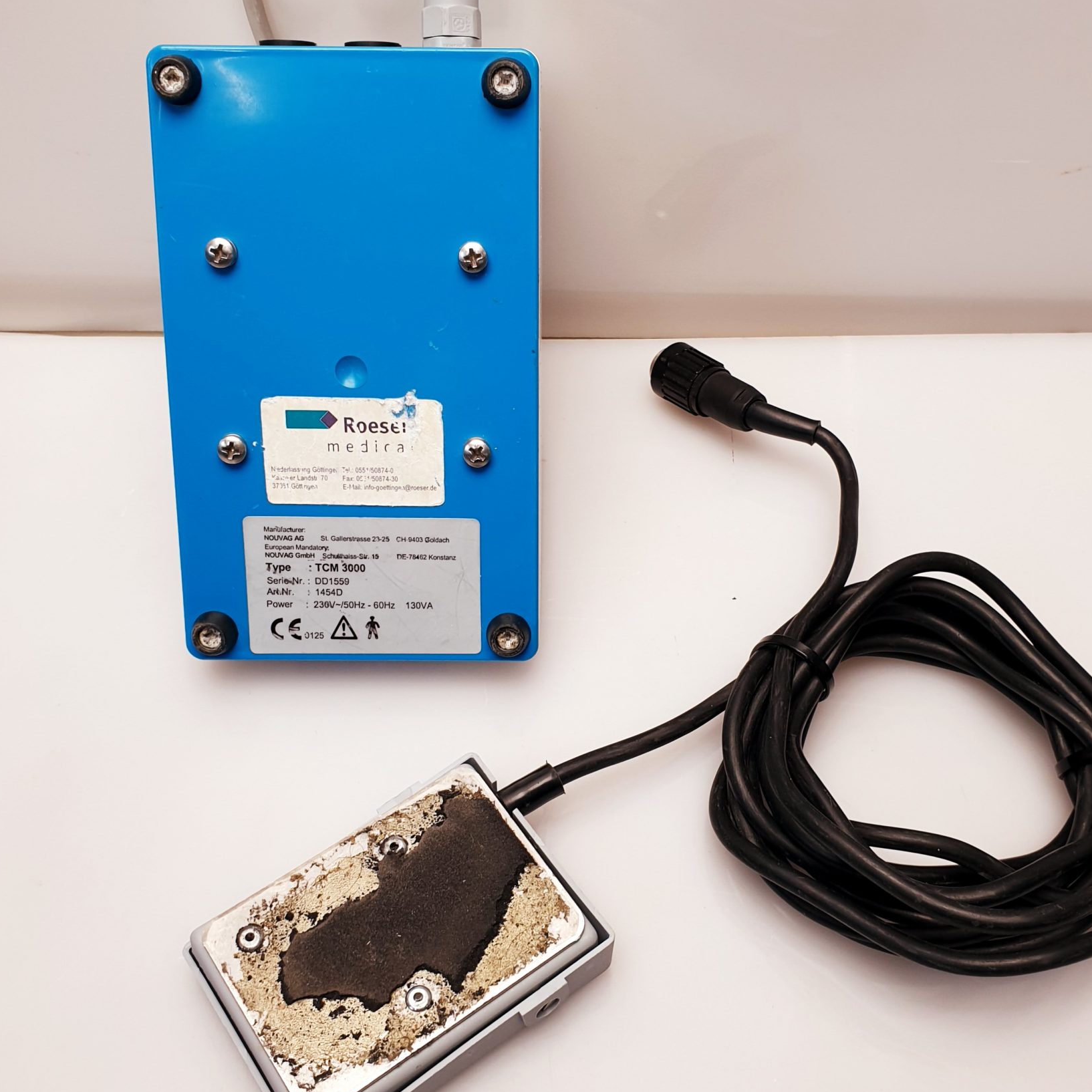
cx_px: 574
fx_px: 1285
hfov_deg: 46.0
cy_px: 575
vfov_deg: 46.0
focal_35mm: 36
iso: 50
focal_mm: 4.3
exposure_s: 1/50
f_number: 2.4
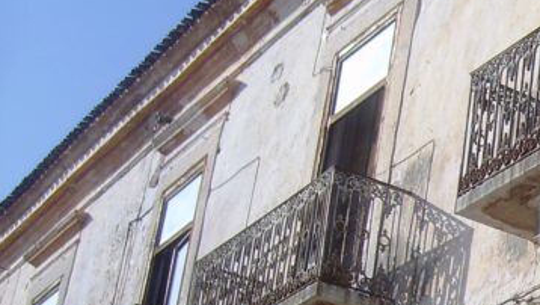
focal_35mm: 109
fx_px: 1562
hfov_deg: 17.9
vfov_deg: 11.0
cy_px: 303
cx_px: 771
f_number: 7.1
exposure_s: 1/250
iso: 50
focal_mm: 5.8
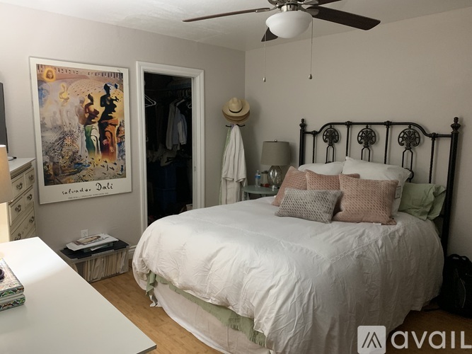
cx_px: 236
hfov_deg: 67.3
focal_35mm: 26
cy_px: 177
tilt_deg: -7.2
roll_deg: -0.5
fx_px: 354
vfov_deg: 53.0
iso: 500
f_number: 1.8
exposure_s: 1/30
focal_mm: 4.25
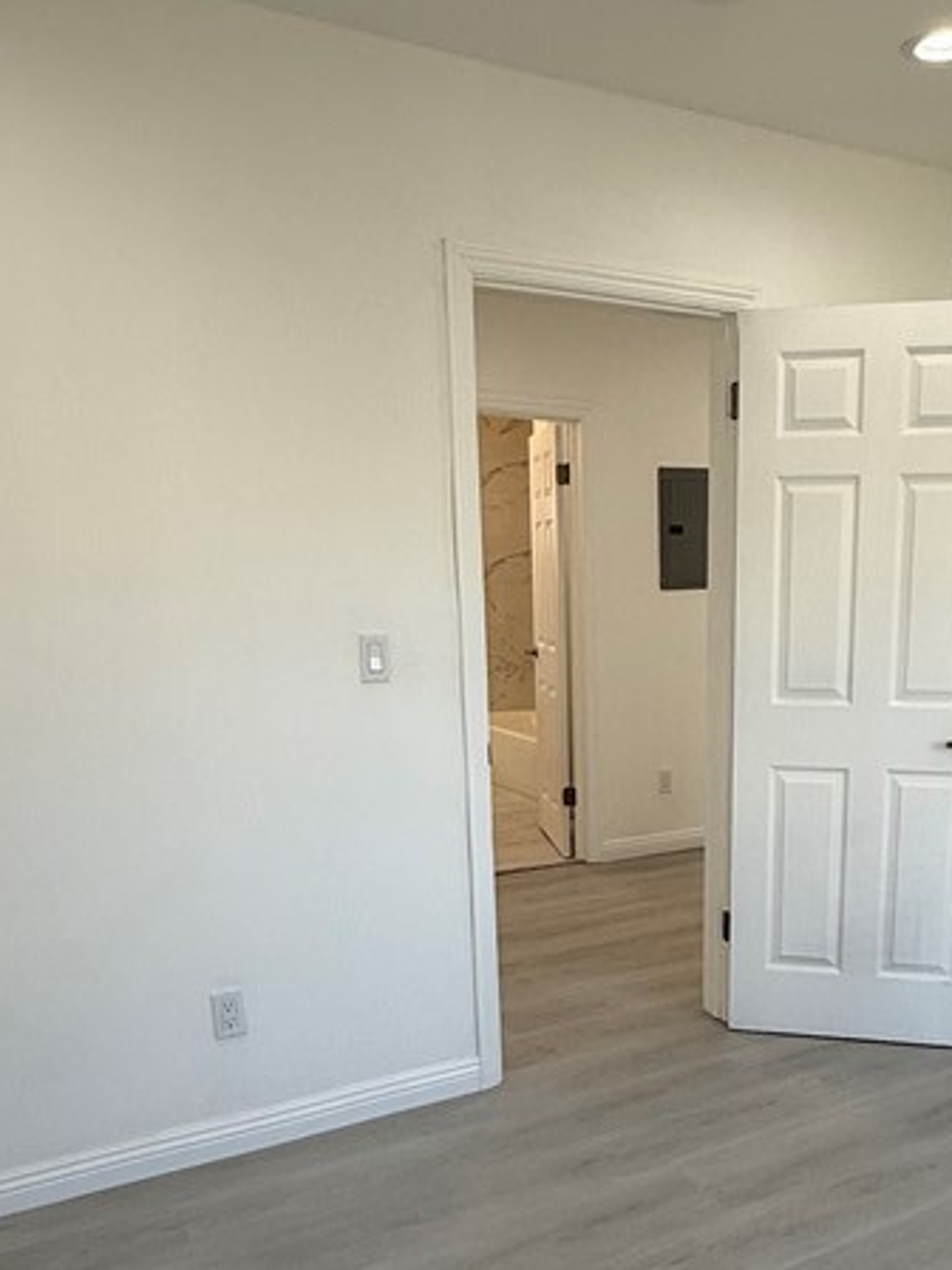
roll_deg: -0.7
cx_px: 649
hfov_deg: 43.4
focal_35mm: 32
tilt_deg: -12.6
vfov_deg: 55.6
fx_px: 1173
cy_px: 848
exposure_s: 1/120
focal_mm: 2.22
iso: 50
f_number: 2.2
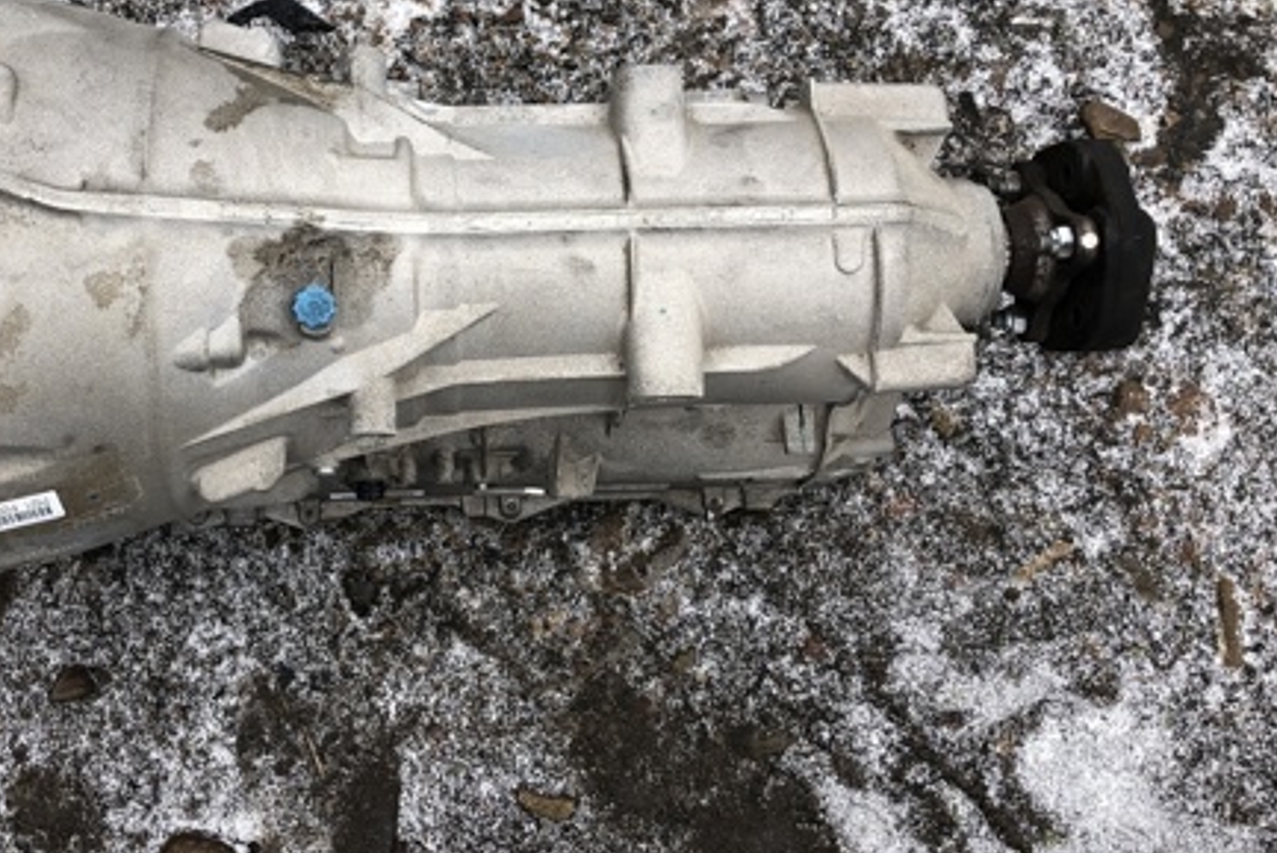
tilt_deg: -74.8
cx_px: 431
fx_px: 1526
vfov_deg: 31.0
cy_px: 304
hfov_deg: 44.8
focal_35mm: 43
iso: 32
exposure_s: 1/120
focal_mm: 4
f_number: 1.8
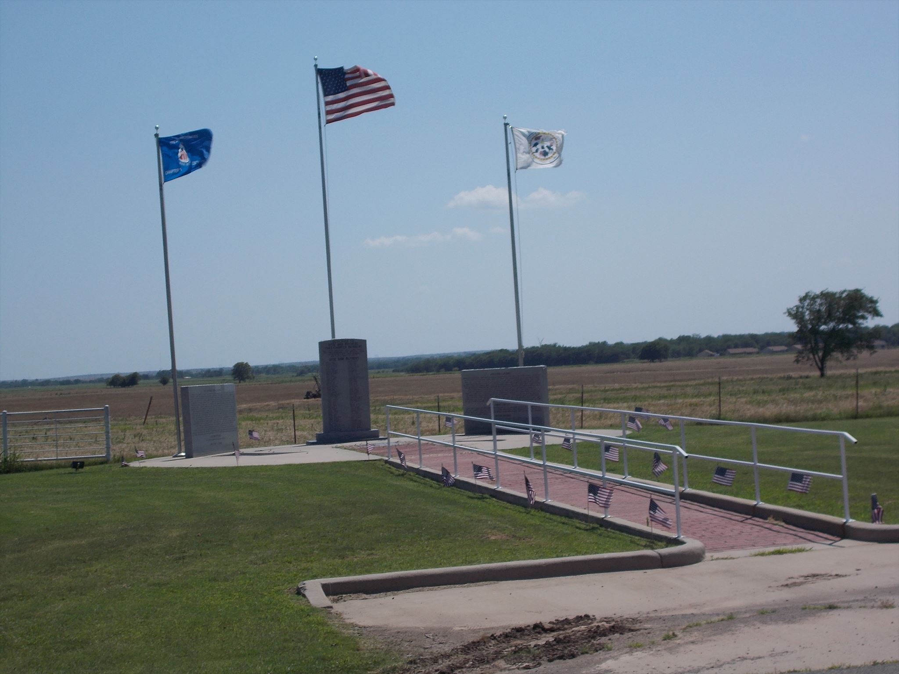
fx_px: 1974
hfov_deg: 25.7
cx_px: 450
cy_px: 337
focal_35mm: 76
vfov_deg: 19.4
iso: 80
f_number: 14.5
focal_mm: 13.5
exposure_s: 1/125
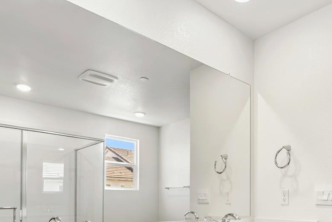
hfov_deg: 60.3
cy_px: 187
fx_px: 267
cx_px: 248
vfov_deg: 42.3
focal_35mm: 29
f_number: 8
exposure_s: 1/6
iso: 250
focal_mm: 10
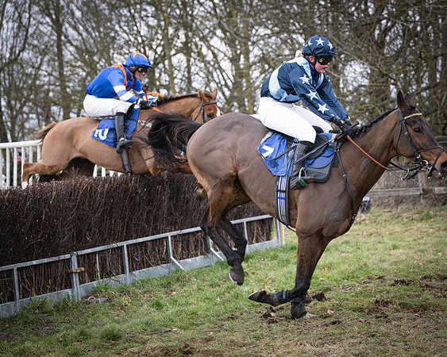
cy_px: 166
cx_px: 263
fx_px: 1259
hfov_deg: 20.1
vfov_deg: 16.2
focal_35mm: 95
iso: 400
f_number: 2.8
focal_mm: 73
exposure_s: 1/1600
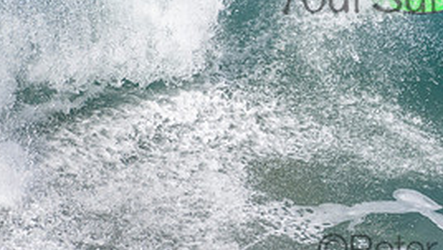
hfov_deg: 1.3
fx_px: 19977
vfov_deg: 0.7
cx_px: 446
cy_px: -26
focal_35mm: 1700
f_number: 5.6
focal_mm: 500
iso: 720
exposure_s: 1/4000
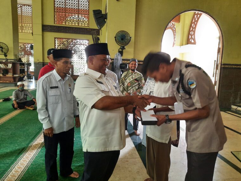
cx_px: 120
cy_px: 90
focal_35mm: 25
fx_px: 174
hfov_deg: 69.4
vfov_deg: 54.9
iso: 320
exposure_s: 1/50
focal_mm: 4.6
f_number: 2
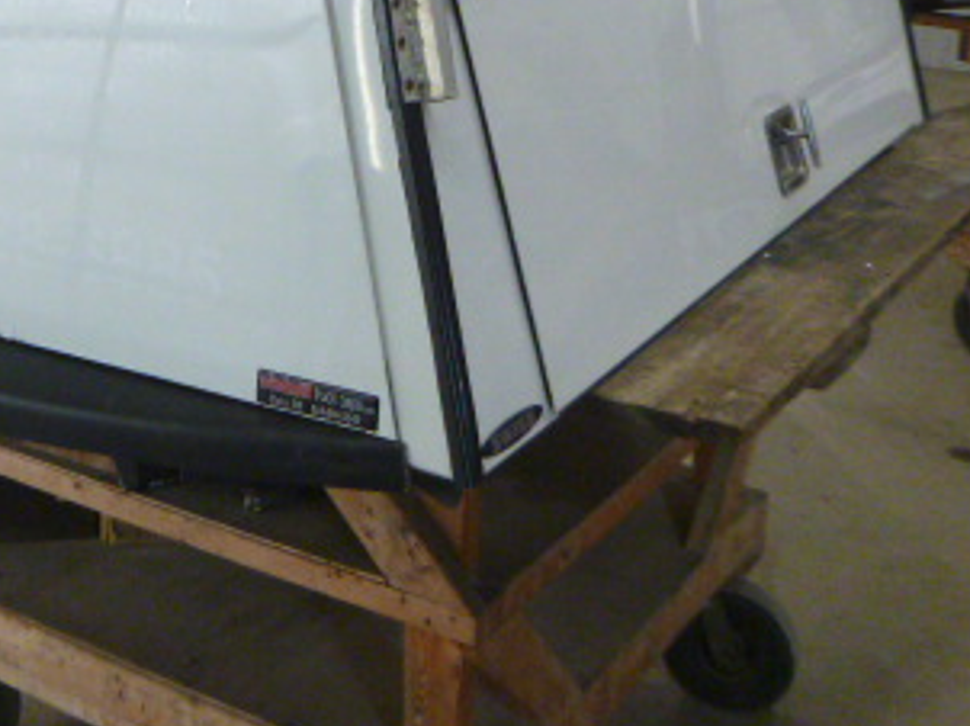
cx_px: 225
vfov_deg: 26.1
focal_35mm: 53
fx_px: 1484
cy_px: 0
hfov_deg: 35.3
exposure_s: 1/80
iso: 400
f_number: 3.9
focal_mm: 4.5
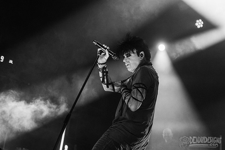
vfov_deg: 23.6
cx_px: 101
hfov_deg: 34.8
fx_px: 359
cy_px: 73
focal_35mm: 57
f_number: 3.5
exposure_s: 1/500
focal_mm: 50
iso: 2500
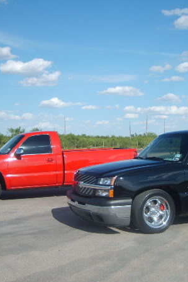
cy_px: 145
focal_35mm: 52
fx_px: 407
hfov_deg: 25.9
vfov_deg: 38.2
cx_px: 119
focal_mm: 5.8
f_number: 7.1
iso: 50
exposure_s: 1/250
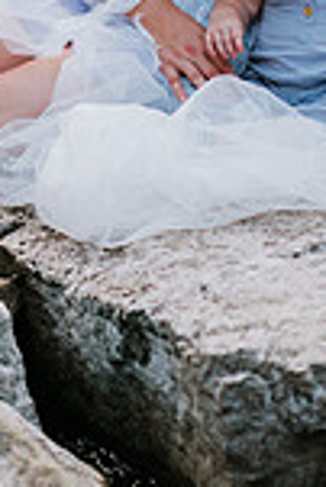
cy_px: -184
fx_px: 3428
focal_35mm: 253
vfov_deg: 8.0
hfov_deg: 5.4
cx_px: 103
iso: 500
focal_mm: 85
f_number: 2.8
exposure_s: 1/800
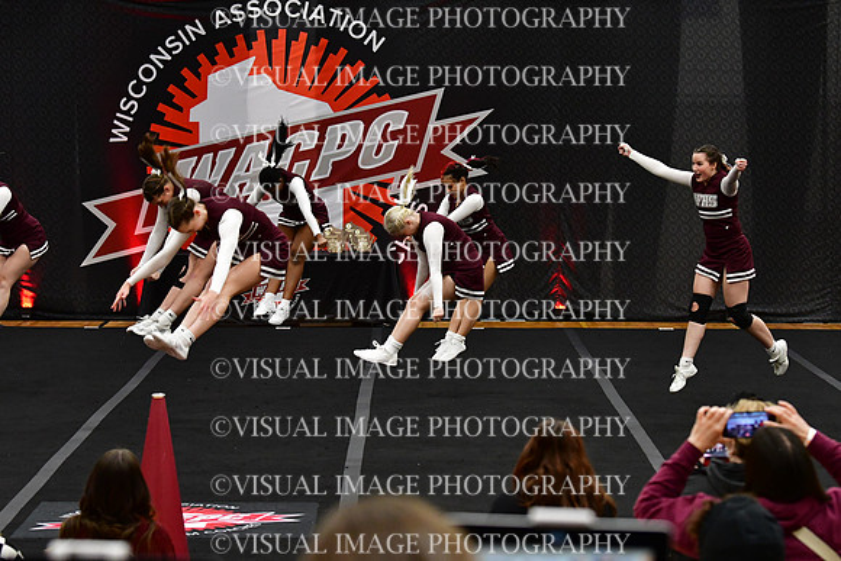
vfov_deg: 13.0
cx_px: 420
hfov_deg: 19.5
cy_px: 280
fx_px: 2453
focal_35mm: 105
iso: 4000
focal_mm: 70
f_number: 4
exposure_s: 1/500
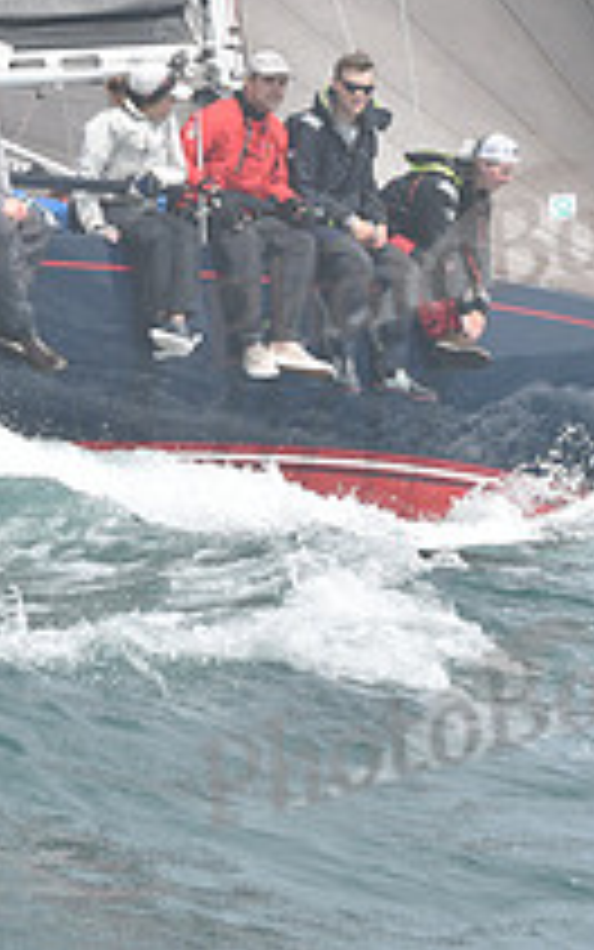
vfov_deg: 10.6
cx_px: -32
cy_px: 83
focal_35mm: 196
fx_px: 5073
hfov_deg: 6.7
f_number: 10
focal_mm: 70
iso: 320
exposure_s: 1/800
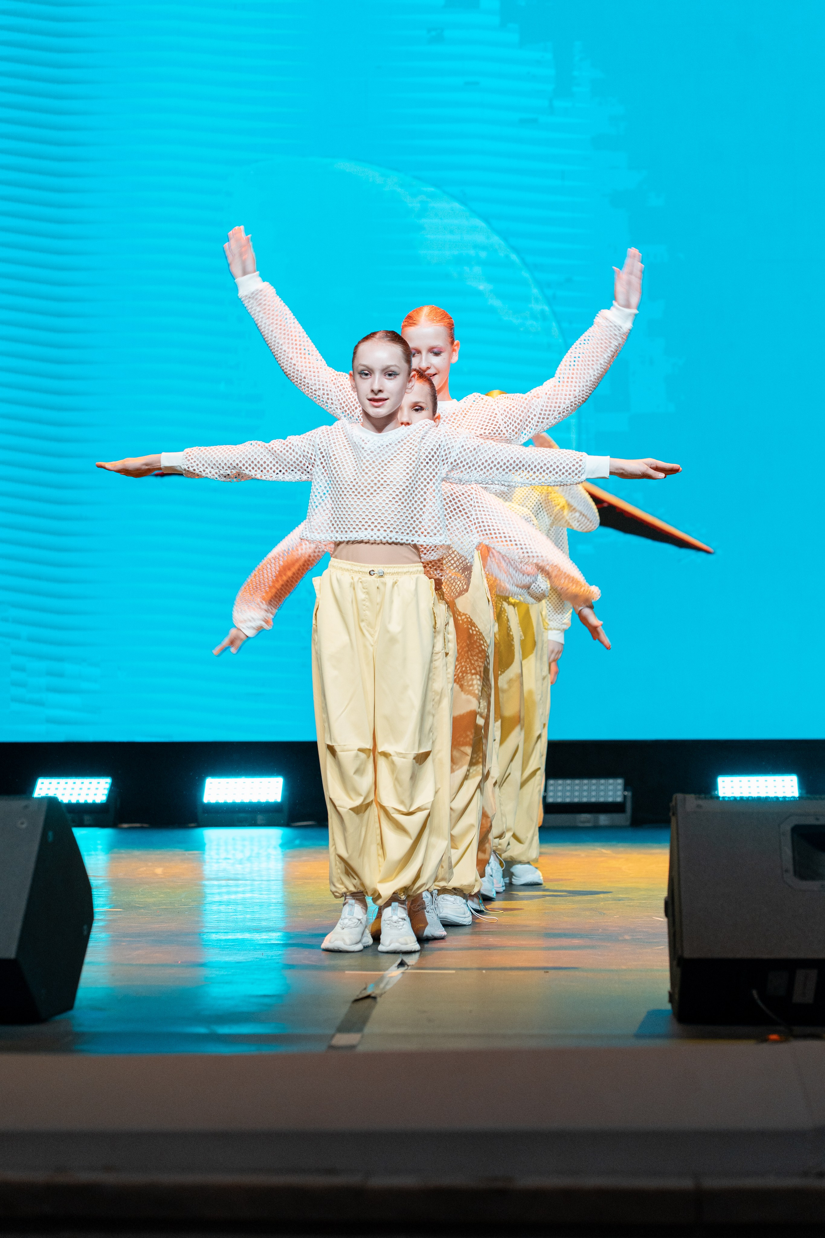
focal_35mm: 85
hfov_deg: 16.1
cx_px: 412
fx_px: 2922
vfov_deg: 23.9
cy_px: 619
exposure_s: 1/250
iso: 1250
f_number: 4
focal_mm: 85
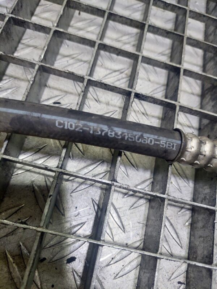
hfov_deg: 54.9
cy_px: 144
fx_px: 209
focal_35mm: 25
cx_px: 108
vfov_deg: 69.4
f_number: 1.8
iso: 100
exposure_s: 1/50
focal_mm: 5.23
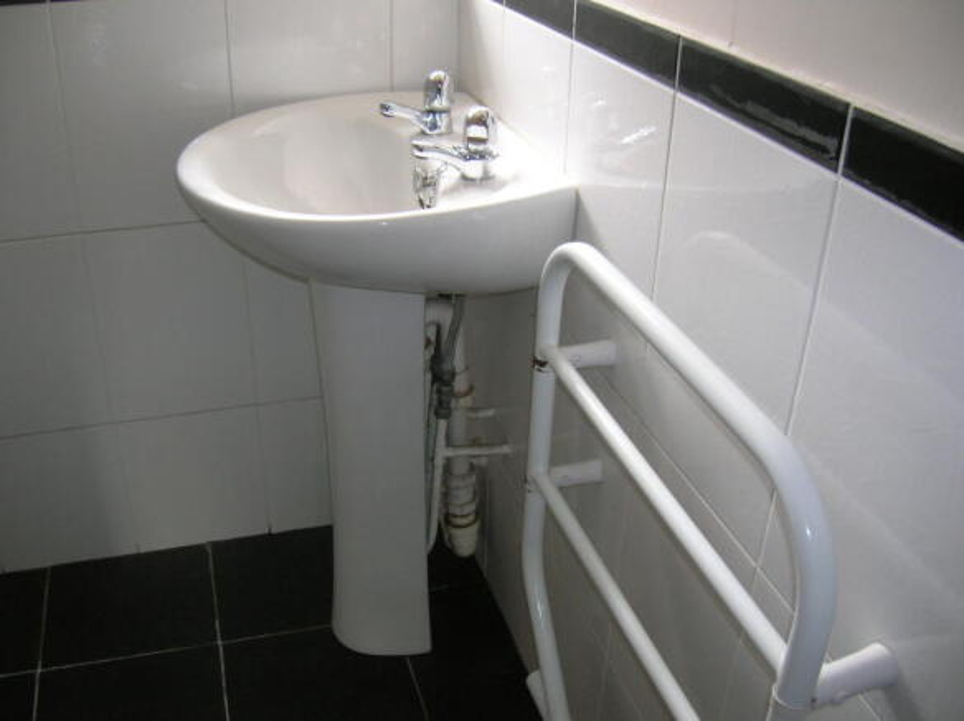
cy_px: 360
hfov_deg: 54.0
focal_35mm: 34
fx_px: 946
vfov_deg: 41.7
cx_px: 482
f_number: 2.9
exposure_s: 1/24.7
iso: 102
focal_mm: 5.7
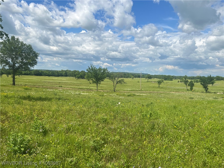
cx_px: 112
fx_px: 168
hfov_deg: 67.3
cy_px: 84
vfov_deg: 53.1
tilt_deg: -2.2
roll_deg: -2.5
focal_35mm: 26
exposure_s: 1/5882
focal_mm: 5.7
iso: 50
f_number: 1.5
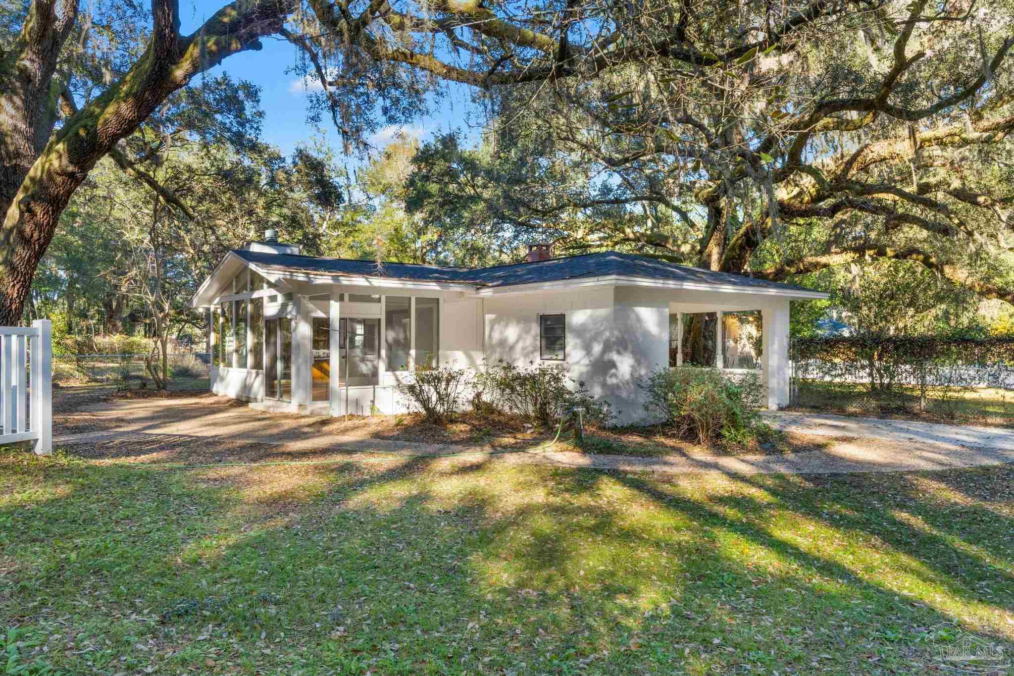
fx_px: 701
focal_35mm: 25
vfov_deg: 51.5
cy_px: 338
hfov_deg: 71.7
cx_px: 507
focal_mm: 16.6
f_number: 8
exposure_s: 1/80
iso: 400
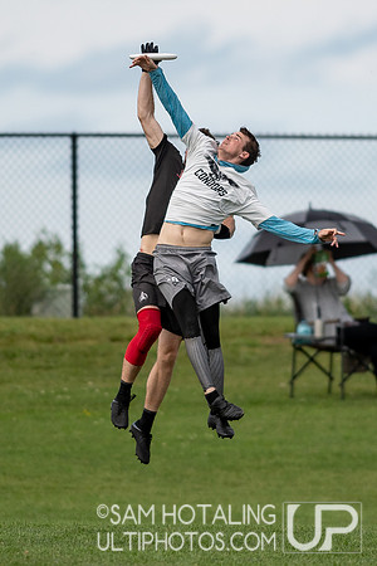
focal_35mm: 969
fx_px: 15223
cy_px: 234
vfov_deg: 2.1
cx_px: 201
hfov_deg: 1.4
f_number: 2.8
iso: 100
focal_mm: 300
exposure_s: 1/4000
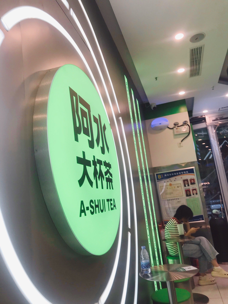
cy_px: 152
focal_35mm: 28
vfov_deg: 63.4
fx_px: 246
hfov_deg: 49.8
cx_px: 114
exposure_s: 1/100
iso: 25
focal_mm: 3.99
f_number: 1.8
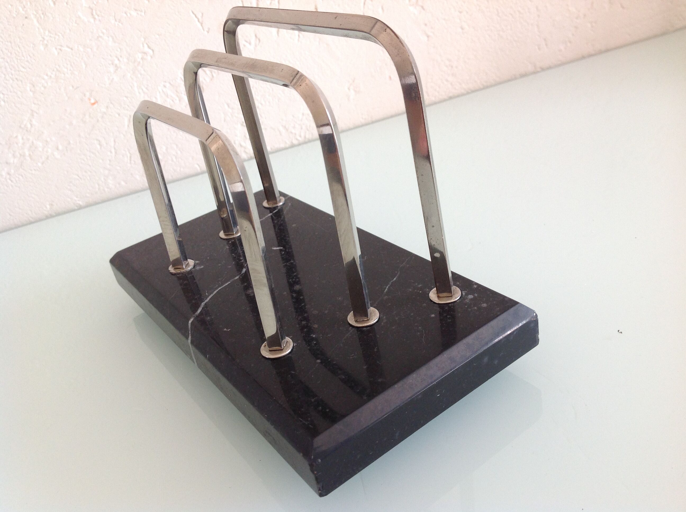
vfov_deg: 40.6
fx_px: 693
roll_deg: +12.3
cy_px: 256
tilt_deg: -29.3
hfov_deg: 52.7
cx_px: 343
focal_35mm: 35
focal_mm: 4.28
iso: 80
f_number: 2.4
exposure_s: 1/60
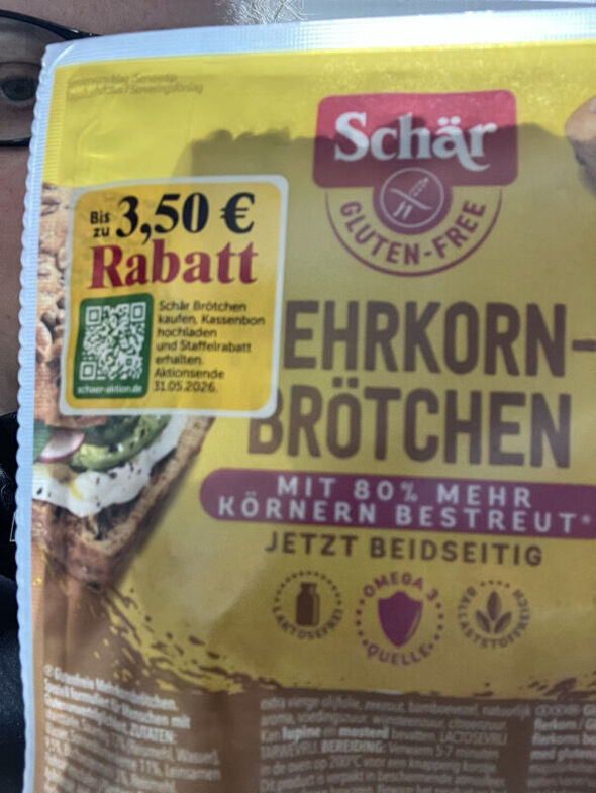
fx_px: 734
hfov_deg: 44.2
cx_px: 298
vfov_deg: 56.8
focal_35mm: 32
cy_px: 396
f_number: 2.2
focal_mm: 2.87
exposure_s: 1/50
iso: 80
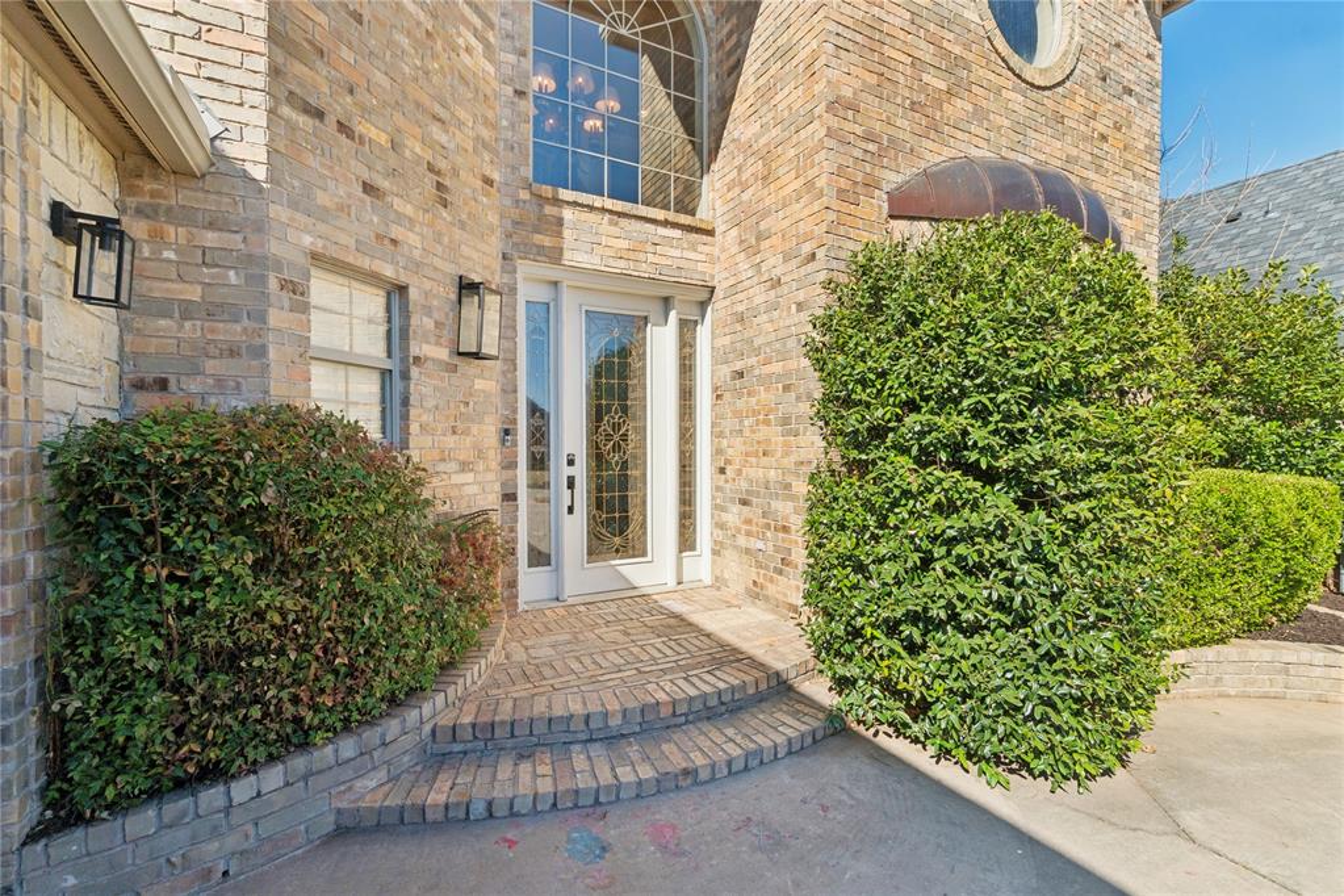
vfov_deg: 77.3
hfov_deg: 100.4
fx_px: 560
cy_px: 448
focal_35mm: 15
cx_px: 672
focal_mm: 10
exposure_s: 1/320
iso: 100
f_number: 9
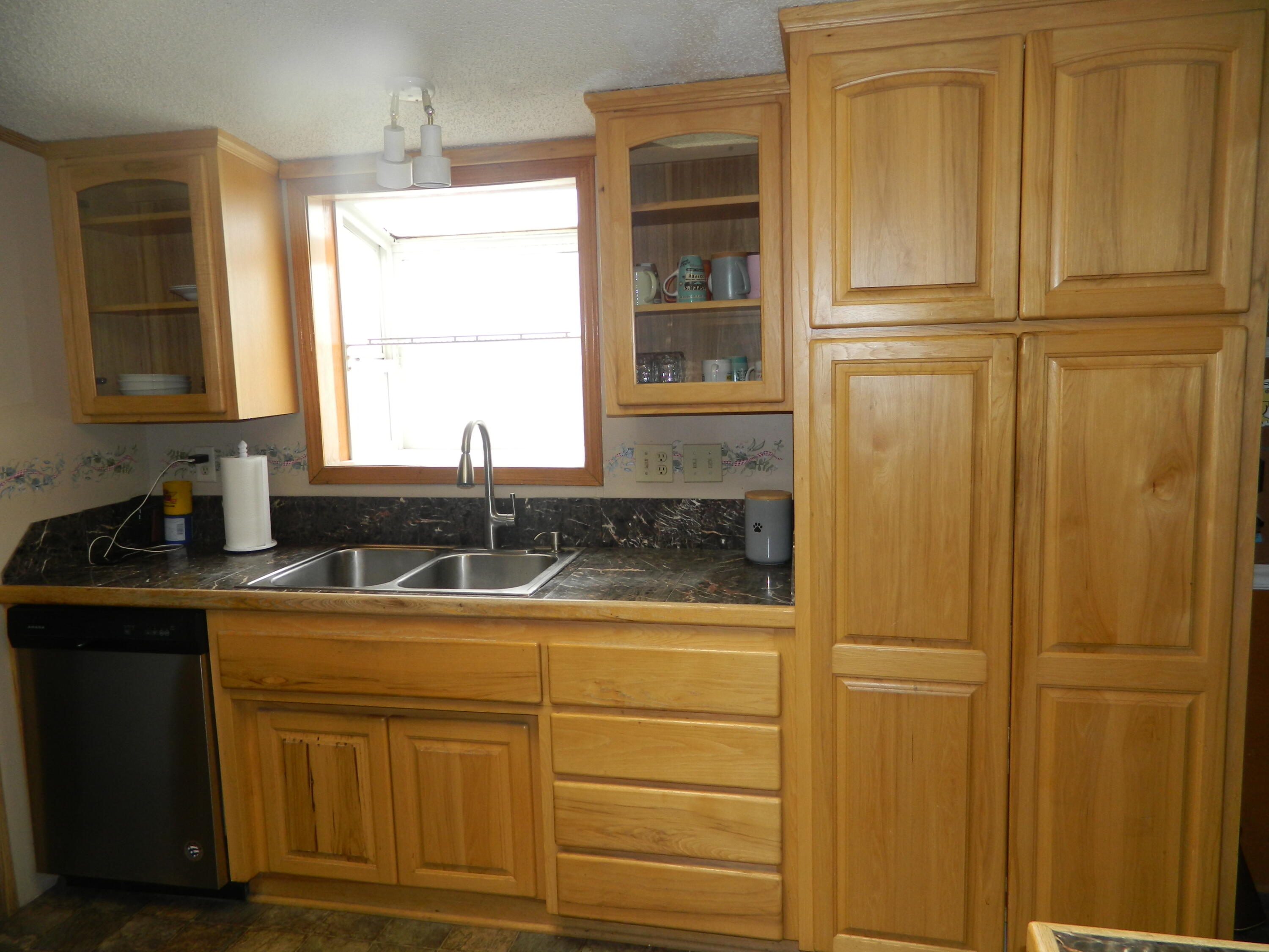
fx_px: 916
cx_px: 634
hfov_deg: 69.4
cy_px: 476
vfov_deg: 54.9
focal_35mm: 25
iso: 80
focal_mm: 4.5
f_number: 3.1
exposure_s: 1/30
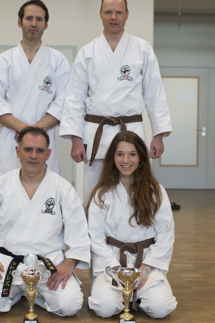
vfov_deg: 27.0
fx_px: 671
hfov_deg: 18.2
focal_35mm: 75
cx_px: 76
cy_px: 166
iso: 100
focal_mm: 50
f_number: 3.2
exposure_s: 1/50
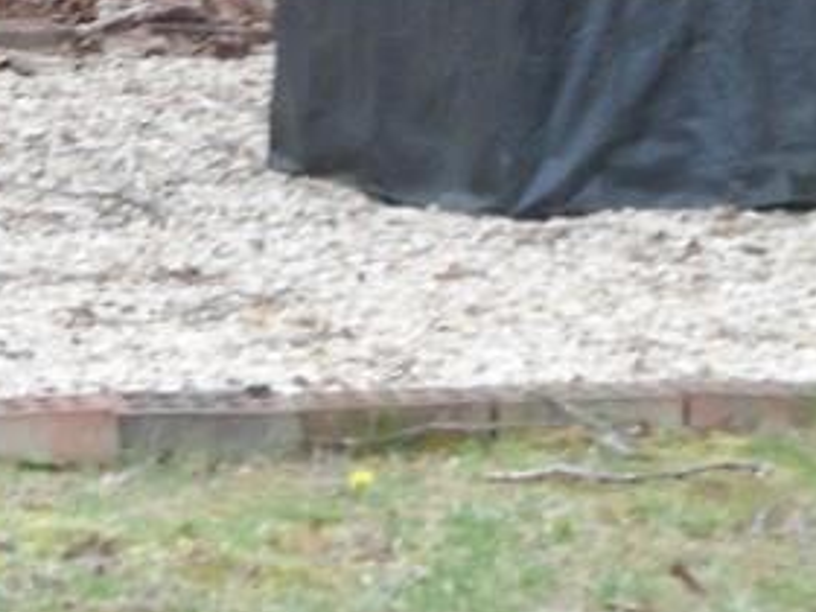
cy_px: -414
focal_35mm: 652
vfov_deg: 2.3
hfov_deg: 3.0
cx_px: 612
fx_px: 15370
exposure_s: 1/90
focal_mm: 28.9
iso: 400
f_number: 4.5
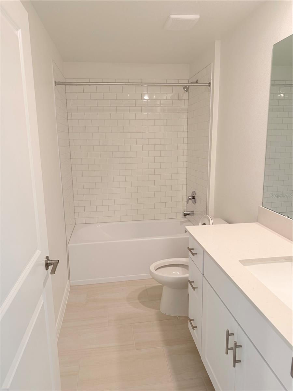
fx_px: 271
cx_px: 146
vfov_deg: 71.6
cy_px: 196
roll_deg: +0.3
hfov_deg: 56.8
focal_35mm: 24
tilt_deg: -11.5
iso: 200
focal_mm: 6.76
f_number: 1.78
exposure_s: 1/120
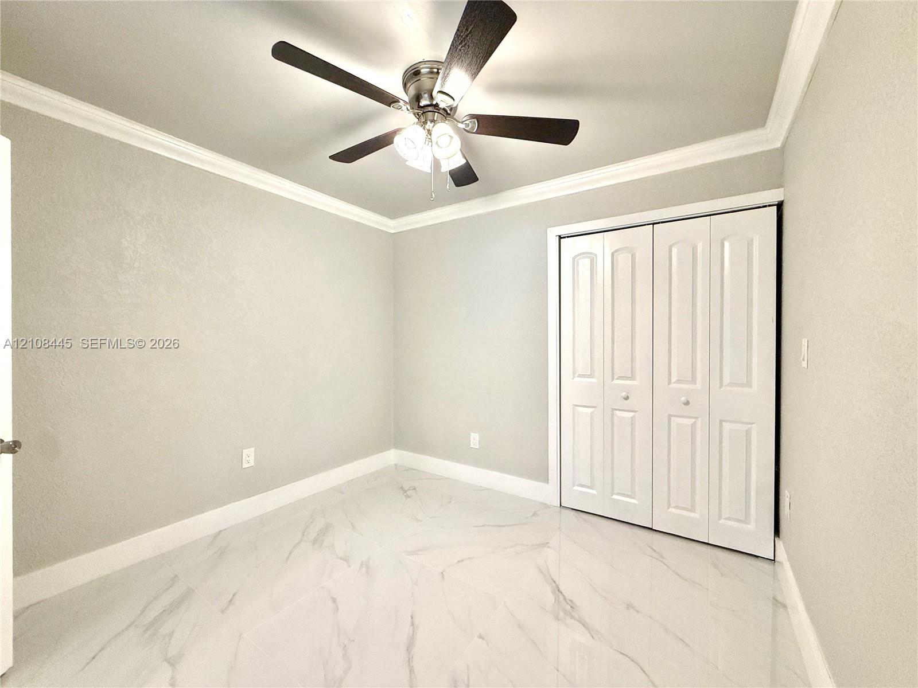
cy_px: 344
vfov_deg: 85.7
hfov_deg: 102.1
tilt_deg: -0.9
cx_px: 459
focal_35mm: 14
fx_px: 371
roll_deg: +1.0
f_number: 2.2
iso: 320
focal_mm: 2.22
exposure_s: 1/120
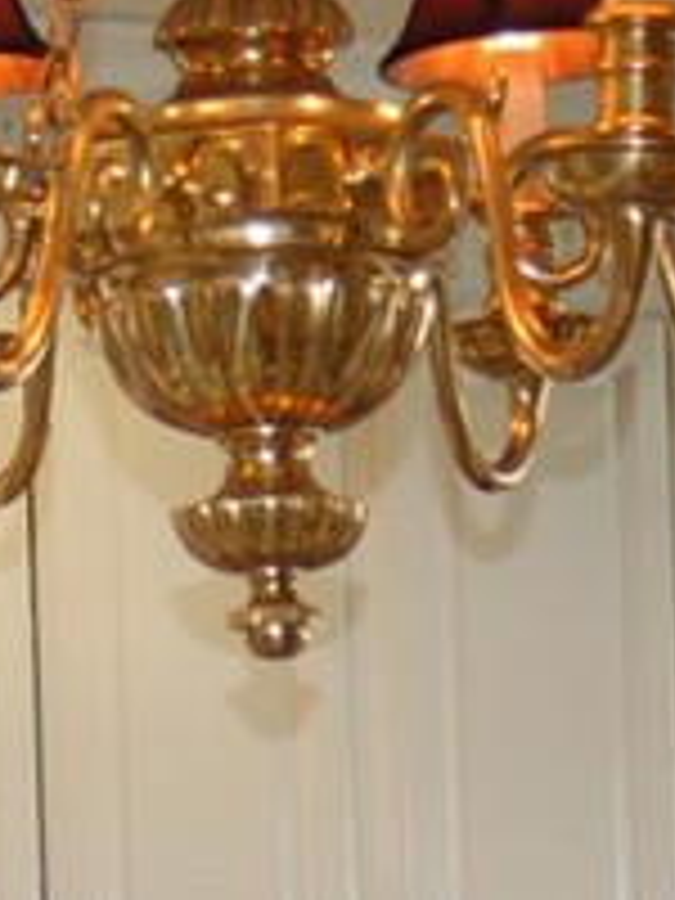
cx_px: 153
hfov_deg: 7.2
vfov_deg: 9.3
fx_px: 5382
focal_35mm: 207
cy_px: 1377
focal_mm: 28
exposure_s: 1/60
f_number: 3.3
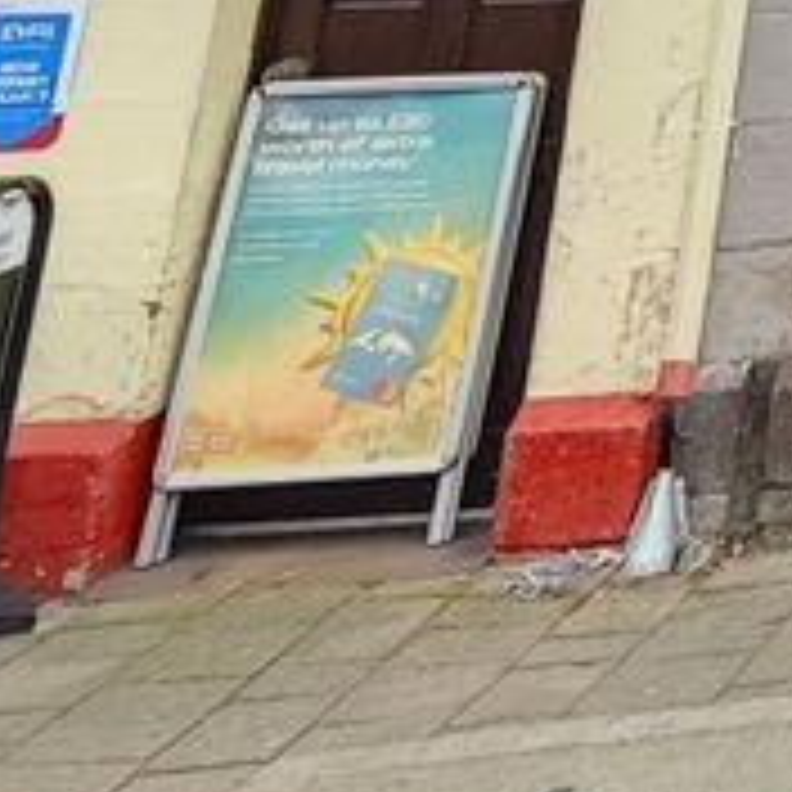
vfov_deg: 16.7
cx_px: 2048
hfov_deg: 13.7
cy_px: -868
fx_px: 1864
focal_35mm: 72
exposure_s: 1/241
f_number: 1.8
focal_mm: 2.03
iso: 50
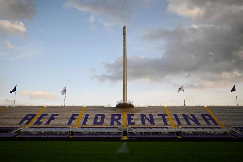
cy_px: 81
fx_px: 236
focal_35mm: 35
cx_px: 122
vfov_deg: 37.9
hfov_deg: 54.4
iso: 360
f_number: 1.8
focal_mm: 35
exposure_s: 1/8000
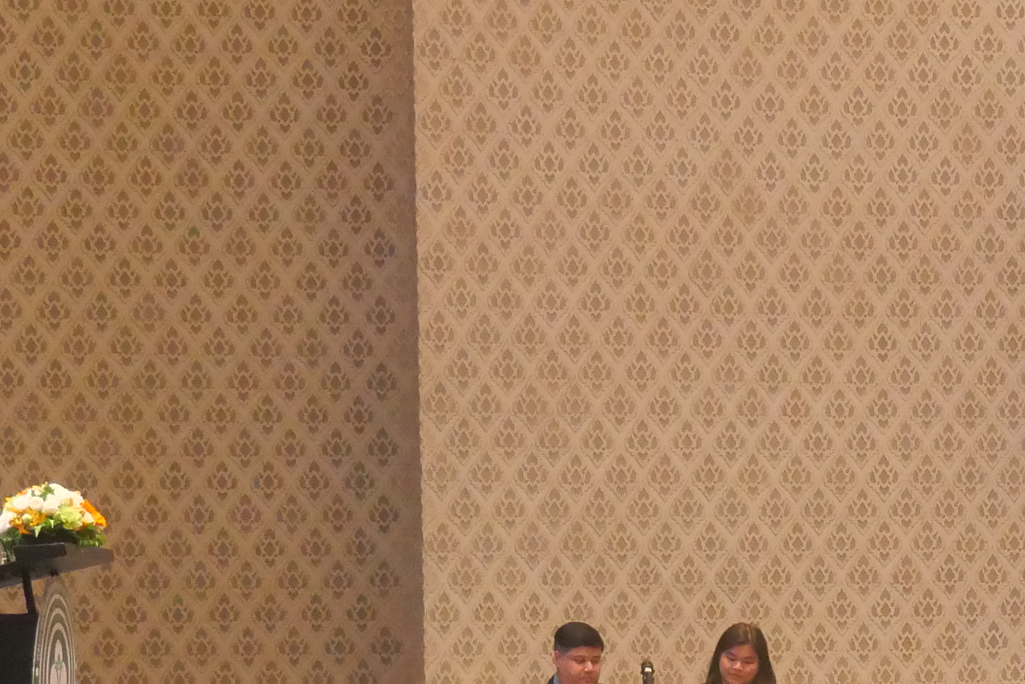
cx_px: 1041
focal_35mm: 117
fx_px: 3333
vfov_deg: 11.5
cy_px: 804
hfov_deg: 17.1
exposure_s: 1/60
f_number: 3.9
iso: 3200
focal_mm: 18
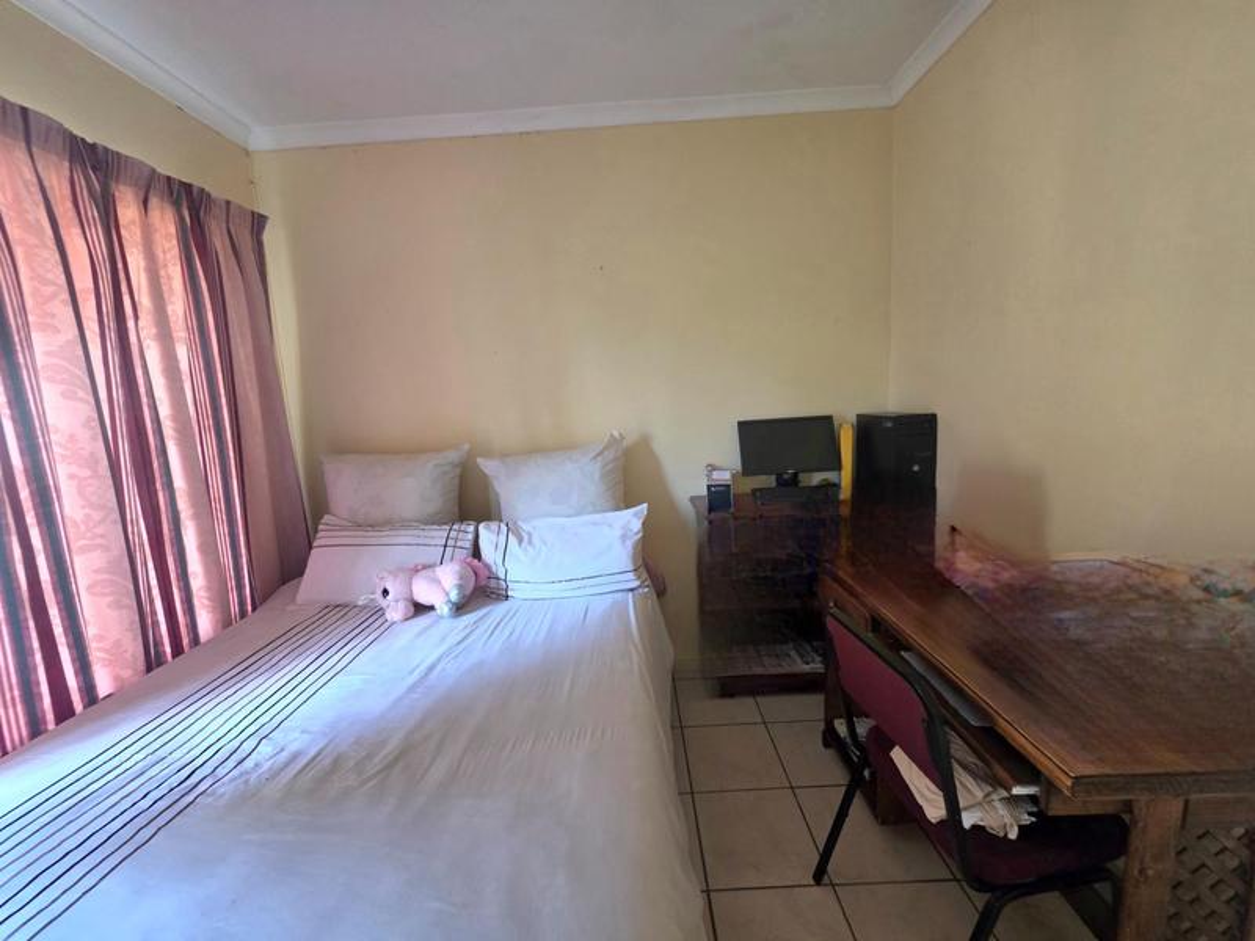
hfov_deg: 106.2
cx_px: 628
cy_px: 470
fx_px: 471
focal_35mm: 13
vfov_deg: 89.9
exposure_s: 1/50.3
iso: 320
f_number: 1.9
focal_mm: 2.2
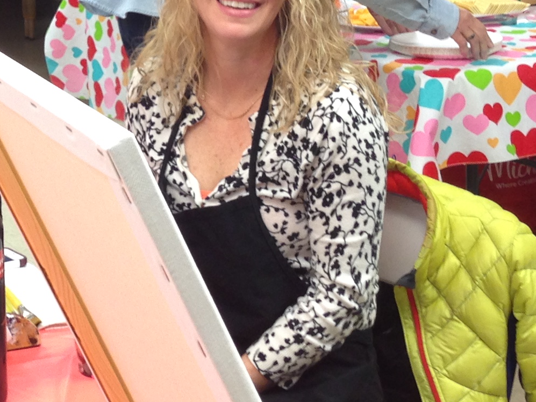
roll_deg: +0.3
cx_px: 35
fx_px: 1672
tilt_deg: -13.3
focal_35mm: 108
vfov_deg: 13.6
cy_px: 63
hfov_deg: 17.9
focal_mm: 4.12
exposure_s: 1/20
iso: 64
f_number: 2.4
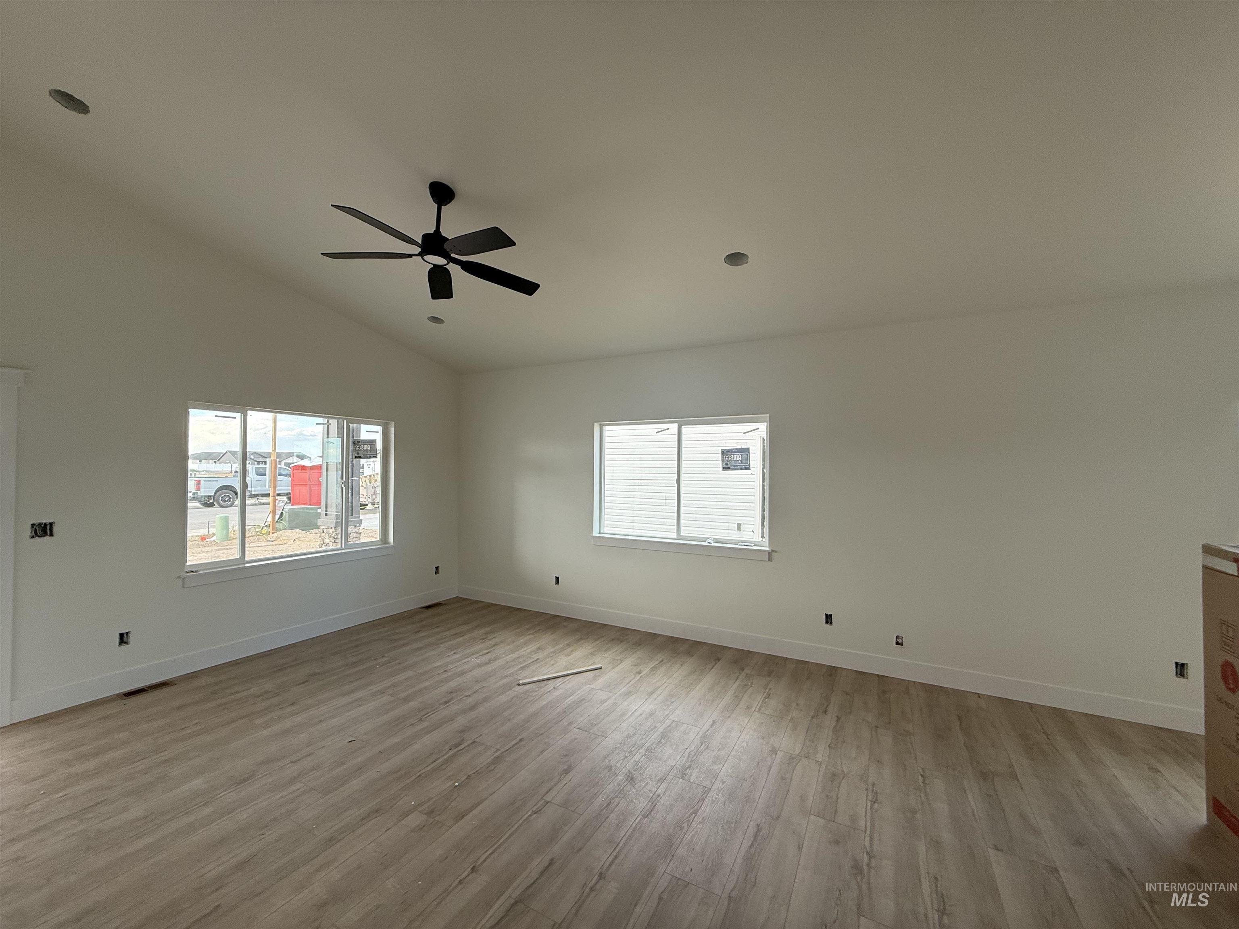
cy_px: 464
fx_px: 501
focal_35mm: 14
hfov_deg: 102.1
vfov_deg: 85.7
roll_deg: -0.4
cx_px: 620
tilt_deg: +1.8
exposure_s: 1/99
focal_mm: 2.22
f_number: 2.2
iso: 80
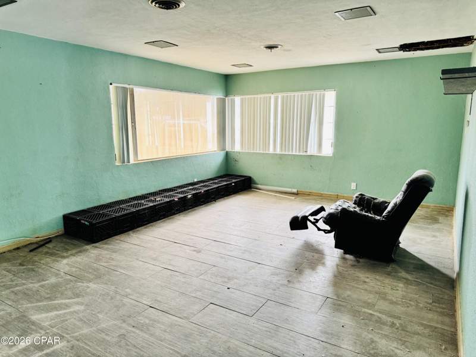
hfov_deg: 71.6
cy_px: 178
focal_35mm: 24
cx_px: 238
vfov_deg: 56.8
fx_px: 330
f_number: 1.78
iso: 250
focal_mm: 6.76
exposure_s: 1/60
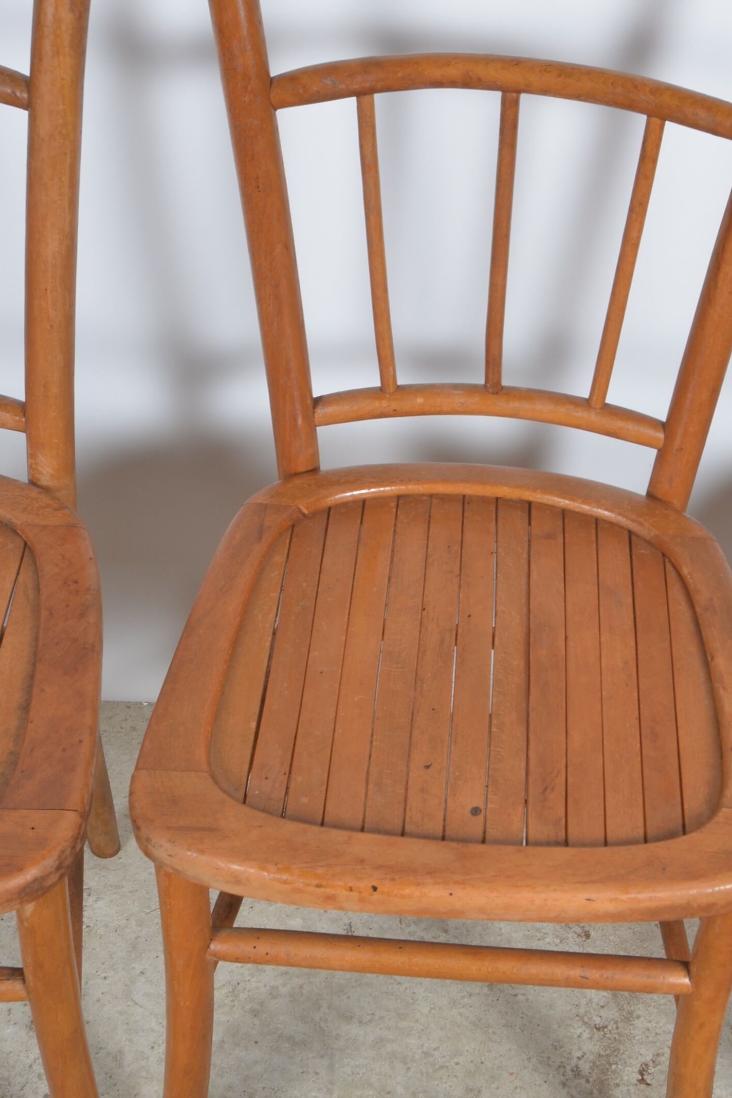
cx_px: 540
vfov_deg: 35.1
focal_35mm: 57
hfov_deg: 23.6
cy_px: 568
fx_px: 1738
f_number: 11
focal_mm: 22
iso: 100
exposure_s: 1/125
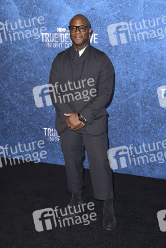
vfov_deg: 39.6
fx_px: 346
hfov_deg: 27.0
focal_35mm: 50
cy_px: 124
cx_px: 83
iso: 320
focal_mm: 50
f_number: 6.3
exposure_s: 1/250
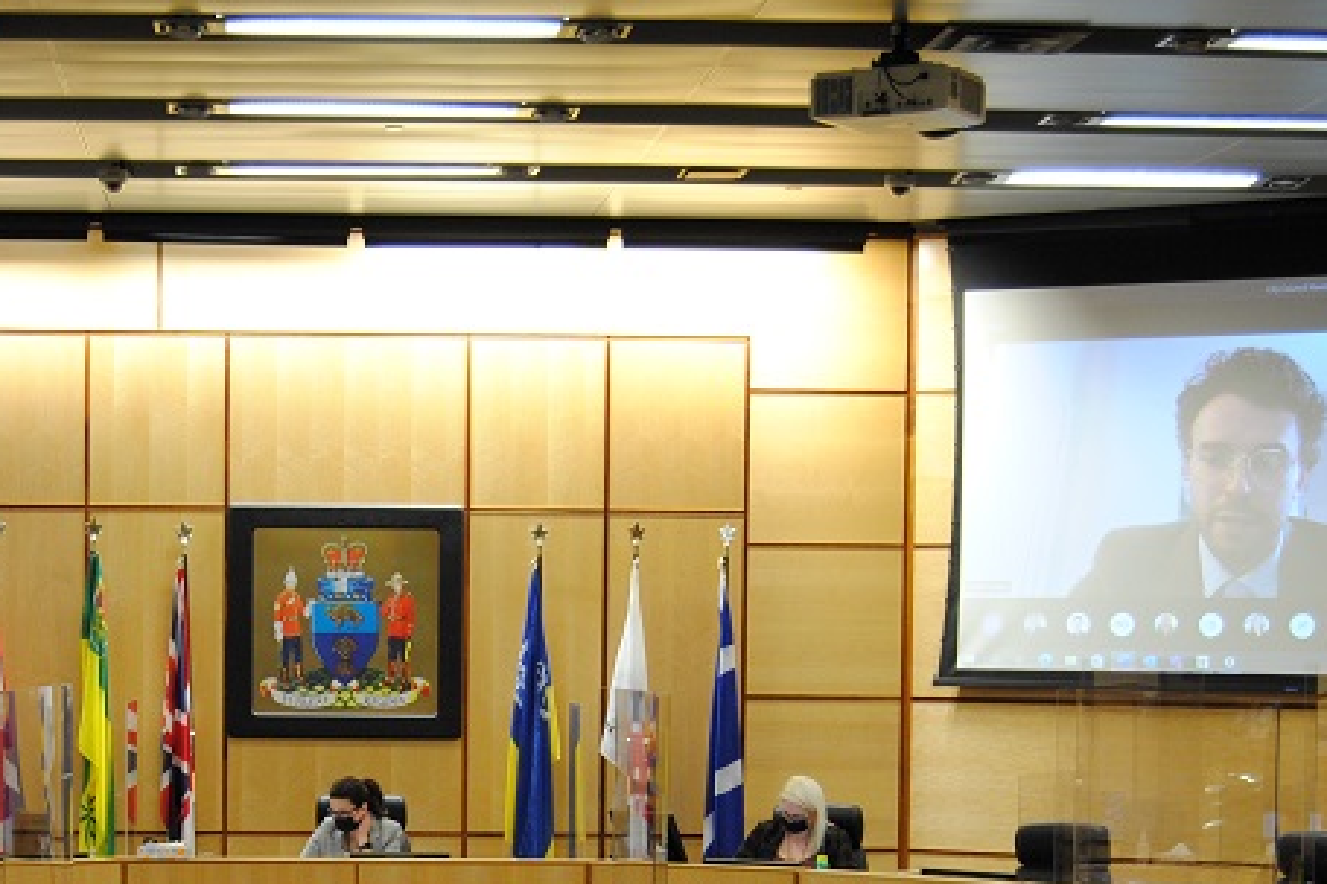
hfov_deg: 22.9
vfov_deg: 15.4
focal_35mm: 88
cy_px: 789
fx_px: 3240
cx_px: 330
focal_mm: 31
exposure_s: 1/13
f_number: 4.2
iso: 400
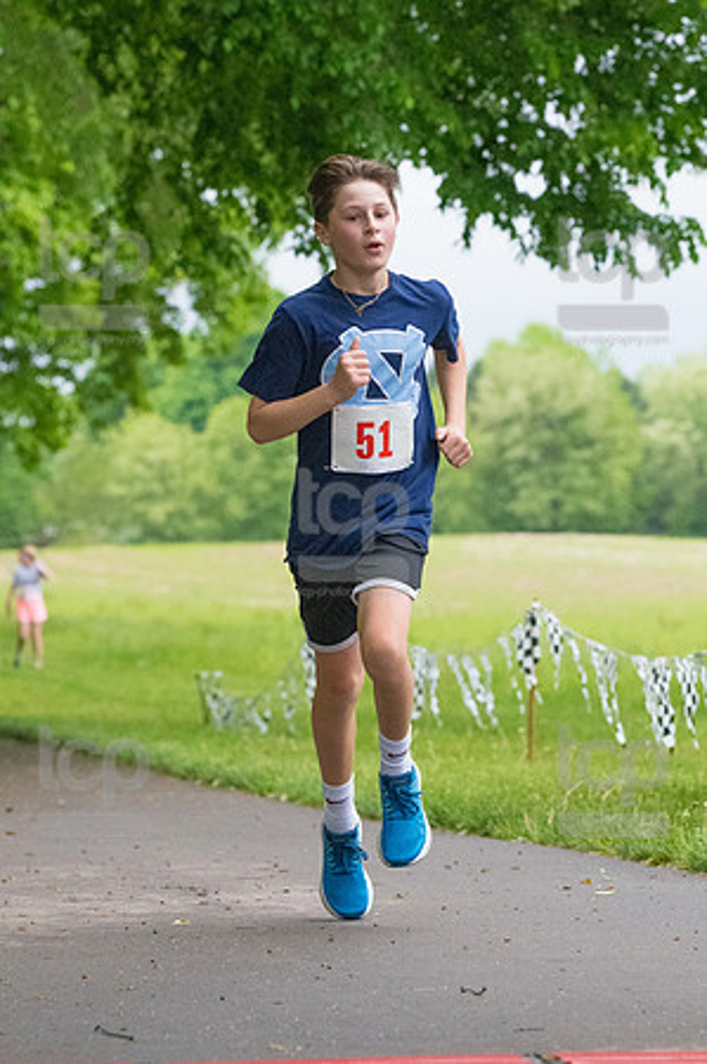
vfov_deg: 10.2
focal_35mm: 202
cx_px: 354
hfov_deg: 6.8
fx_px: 5964
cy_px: 532
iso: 6400
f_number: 5.6
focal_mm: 135
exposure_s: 1/1250
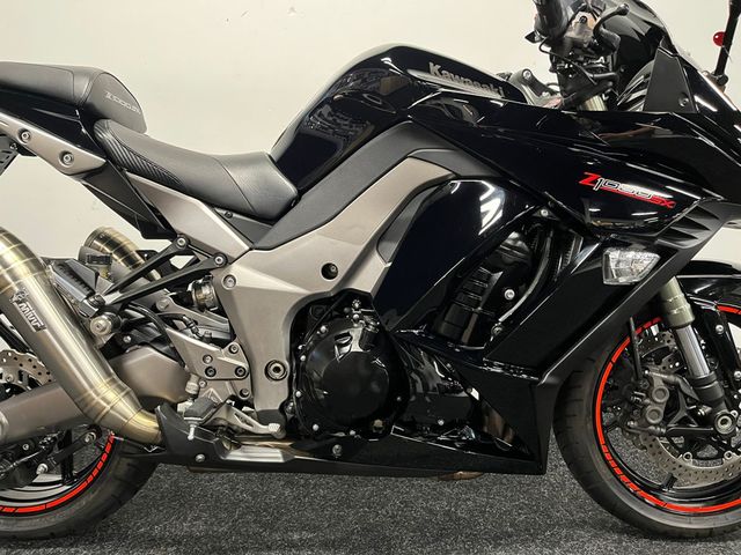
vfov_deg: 53.1
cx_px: 370
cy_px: 278
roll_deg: +0.6
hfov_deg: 67.3
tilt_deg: -8.6
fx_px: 557
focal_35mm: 26
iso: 500
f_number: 1.6
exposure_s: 1/50
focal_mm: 5.1
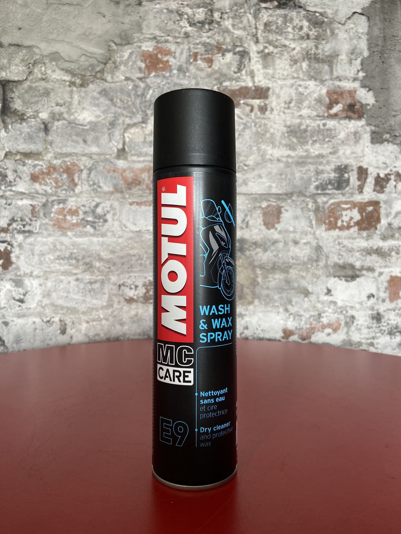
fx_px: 402
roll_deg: -0.4
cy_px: 267
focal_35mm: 26
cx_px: 200
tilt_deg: +0.1
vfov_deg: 67.3
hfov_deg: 53.1
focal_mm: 4.25
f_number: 1.8
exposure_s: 1/100
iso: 100
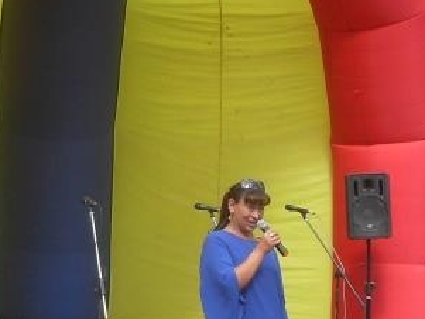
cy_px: 54
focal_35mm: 126
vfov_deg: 11.7
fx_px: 1548
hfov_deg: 15.6
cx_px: 162
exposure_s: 1/350
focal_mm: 6.3
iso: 80
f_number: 2.8
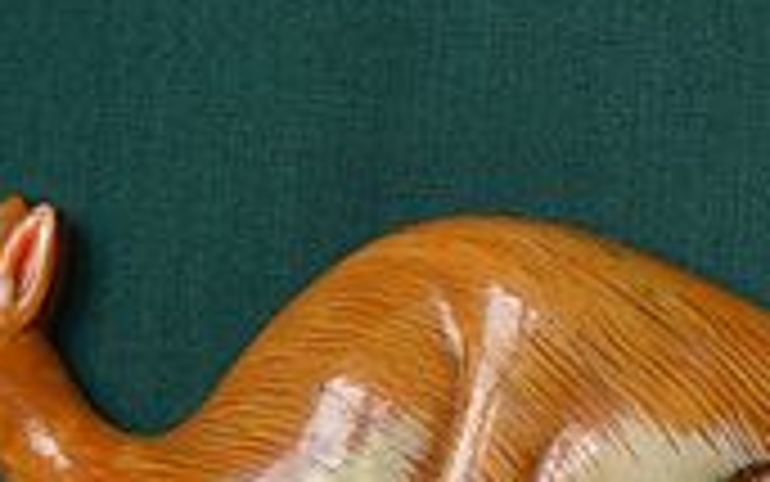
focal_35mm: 262
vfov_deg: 5.0
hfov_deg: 7.9
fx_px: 5499
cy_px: 496
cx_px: 1162
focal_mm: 45
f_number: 4.8
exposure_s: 1/30
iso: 100
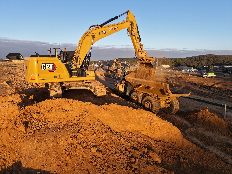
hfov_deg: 71.6
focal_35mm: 24
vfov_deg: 56.8
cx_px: 116
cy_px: 87
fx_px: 161
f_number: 1.8
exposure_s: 1/1250
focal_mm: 8.67
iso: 140
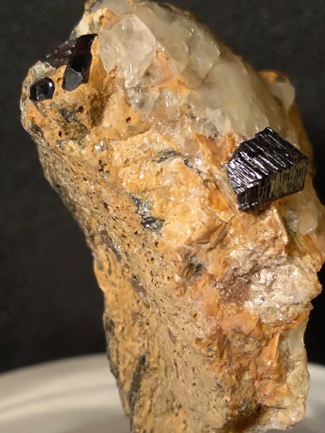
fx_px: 426
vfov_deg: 53.8
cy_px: 244
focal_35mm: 34
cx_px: 189
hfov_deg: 41.7
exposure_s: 1/50
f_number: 2
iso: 121
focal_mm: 3.54
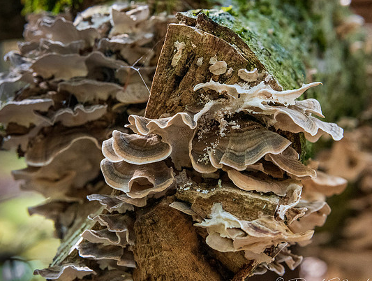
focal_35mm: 177
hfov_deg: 11.1
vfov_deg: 8.4
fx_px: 1906
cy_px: 151
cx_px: 169
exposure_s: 1/200
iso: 6400
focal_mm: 150
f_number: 11
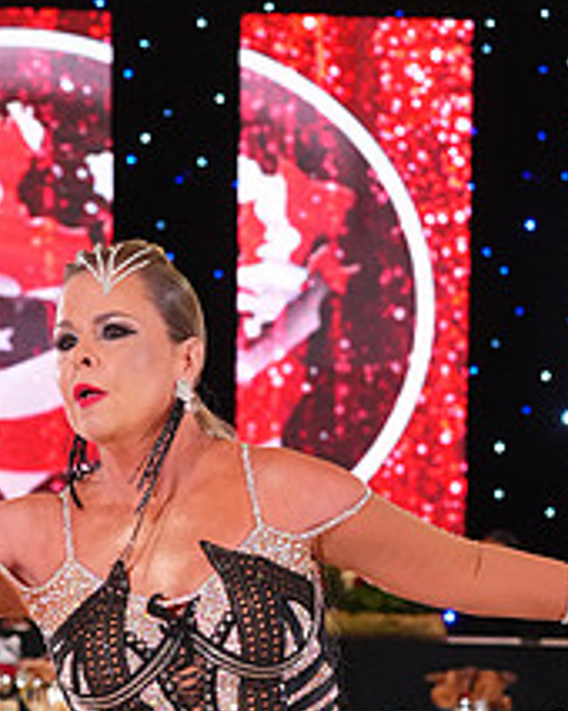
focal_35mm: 179
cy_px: 891
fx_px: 3767
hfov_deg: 8.6
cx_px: 249
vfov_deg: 10.6
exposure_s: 1/250
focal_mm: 70
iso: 5000
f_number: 5
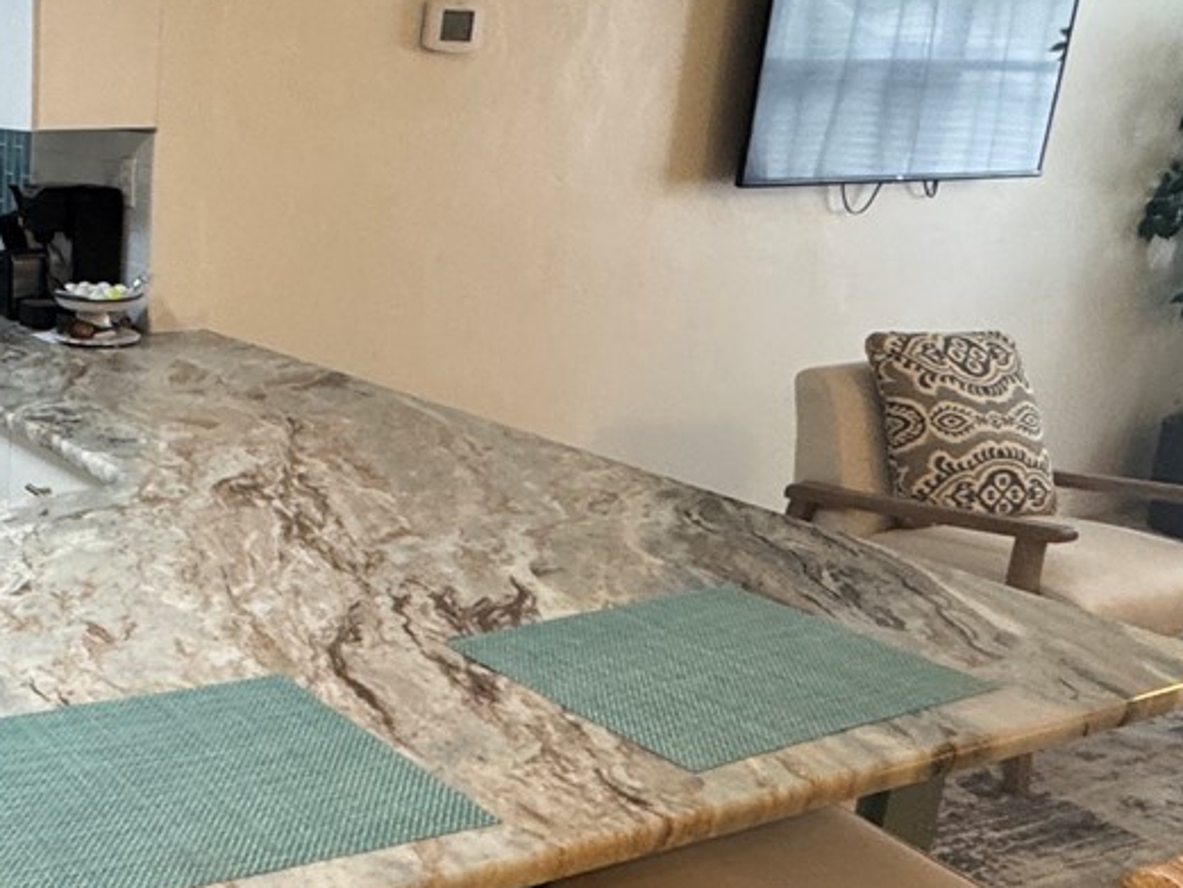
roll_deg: +0.4
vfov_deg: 33.6
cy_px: 497
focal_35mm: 43
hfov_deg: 37.8
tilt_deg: -15.2
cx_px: -64
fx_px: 1470
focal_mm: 2.22
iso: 200
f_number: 2.2
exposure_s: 1/60
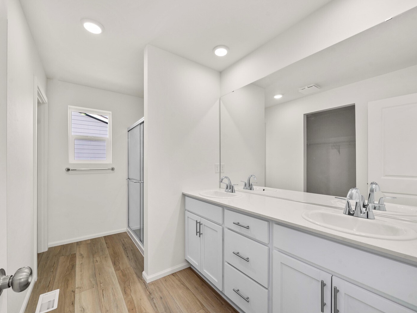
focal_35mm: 14
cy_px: 164
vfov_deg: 85.6
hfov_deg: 102.0
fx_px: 169
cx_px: 212
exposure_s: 1/60
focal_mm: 12
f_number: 8
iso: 100
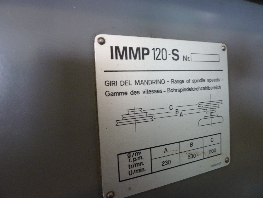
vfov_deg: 54.9
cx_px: 132
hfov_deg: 69.4
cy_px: 99
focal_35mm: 25
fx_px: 190
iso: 400
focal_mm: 4.1
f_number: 3.3
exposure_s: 1/4
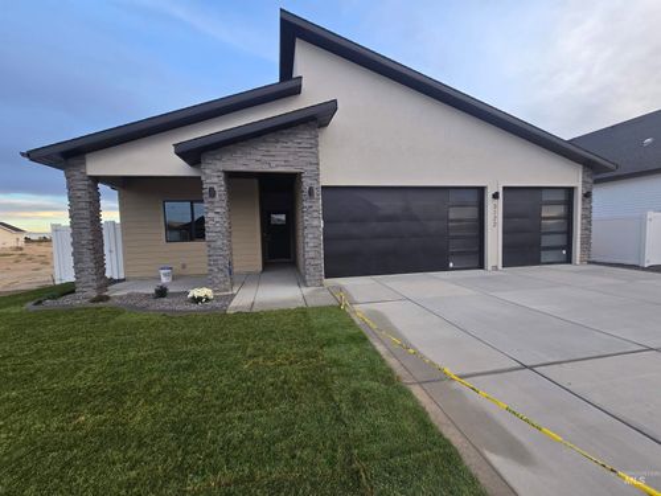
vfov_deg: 89.9
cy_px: 248
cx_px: 330
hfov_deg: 106.2
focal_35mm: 13
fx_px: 248
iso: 50
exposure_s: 1/120
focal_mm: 2.2
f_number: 2.2
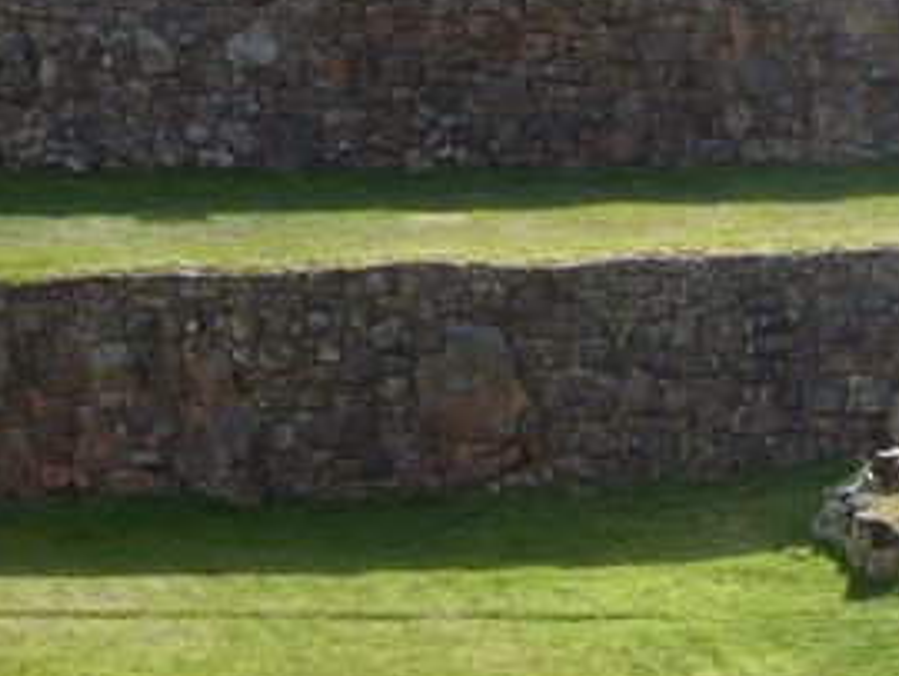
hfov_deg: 12.3
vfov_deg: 9.4
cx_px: 1112
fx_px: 4081
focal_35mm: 157
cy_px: 579
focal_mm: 9
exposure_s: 1/250
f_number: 4.1
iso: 80
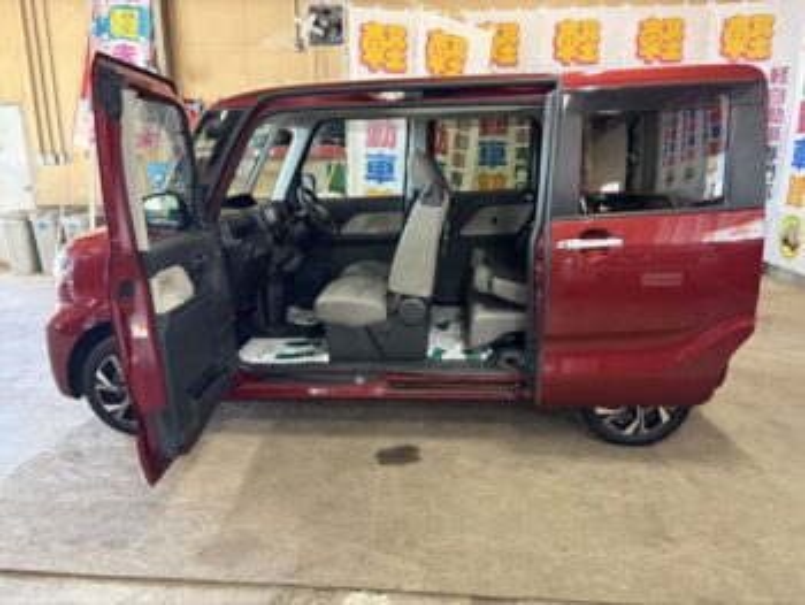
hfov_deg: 67.3
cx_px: 402
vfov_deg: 53.1
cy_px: 302
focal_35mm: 26
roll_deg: +0.6
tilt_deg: -13.7
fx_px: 605
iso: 500
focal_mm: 5.96
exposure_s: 1/60
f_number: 1.6
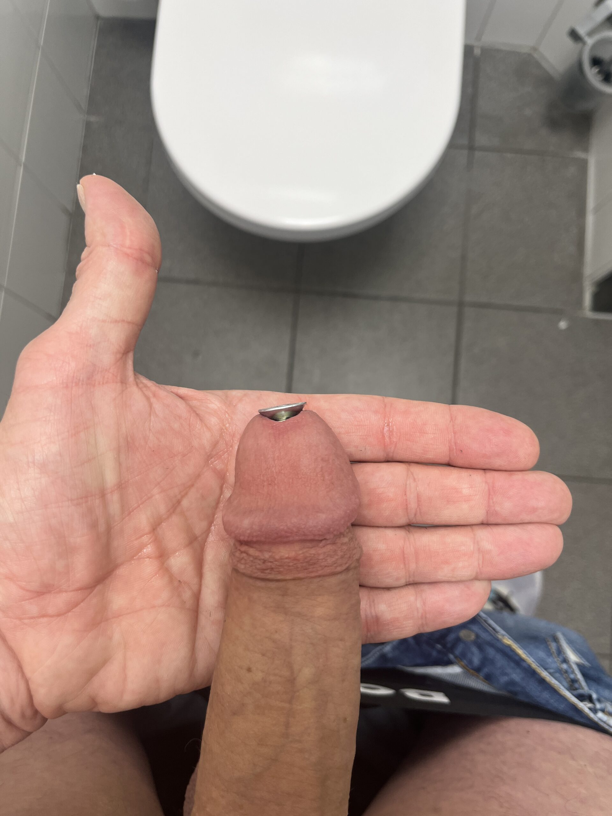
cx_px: 306
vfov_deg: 67.3
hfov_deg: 53.1
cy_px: 408
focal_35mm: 26
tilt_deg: -83.9
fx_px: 613
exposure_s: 1/100
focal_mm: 5.1
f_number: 1.6
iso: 64
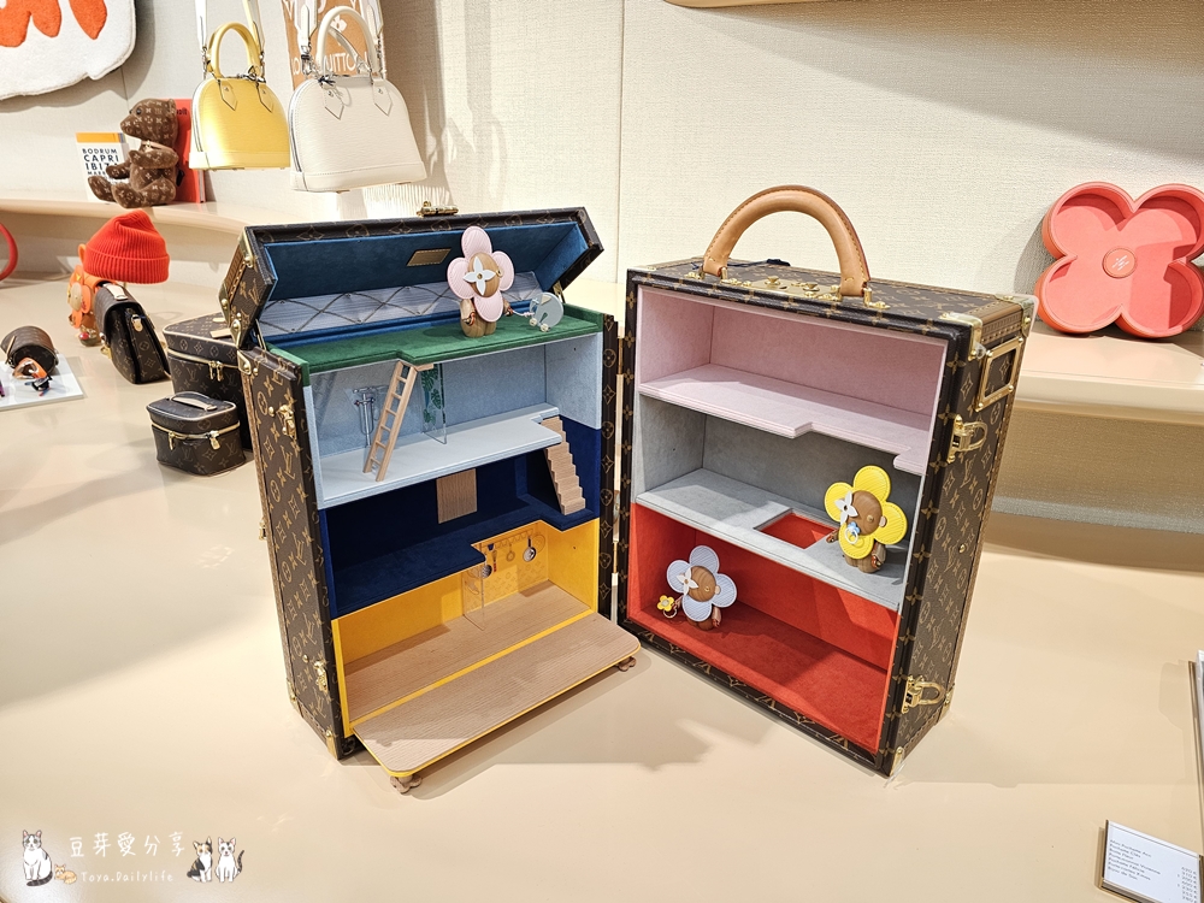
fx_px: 800
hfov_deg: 73.9
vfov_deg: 58.9
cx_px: 602
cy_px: 452
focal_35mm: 23
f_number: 1.7
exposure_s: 1/120
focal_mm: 6.3
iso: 160
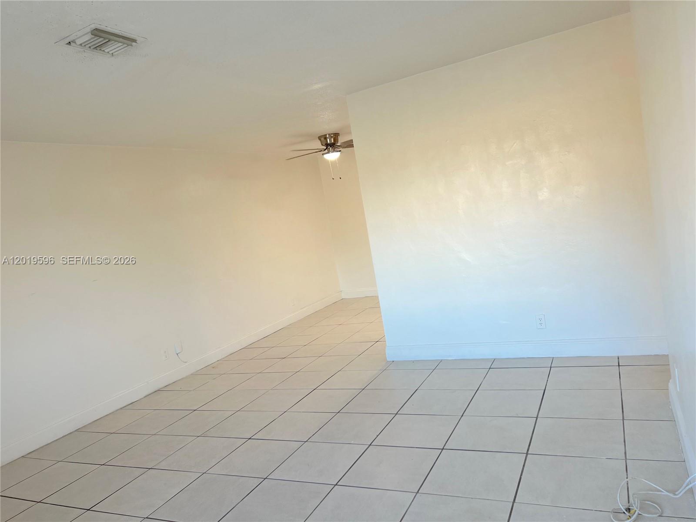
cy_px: 261
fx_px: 523
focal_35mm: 26
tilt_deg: -5.9
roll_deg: +10.0
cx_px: 348
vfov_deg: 53.1
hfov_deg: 67.3
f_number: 1.5
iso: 80
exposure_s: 1/120
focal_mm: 5.7
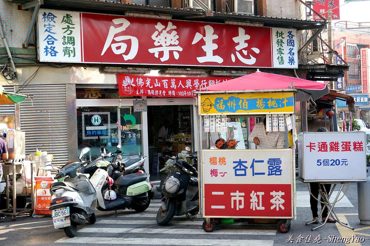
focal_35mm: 54
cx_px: 185
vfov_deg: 25.0
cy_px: 123
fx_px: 555
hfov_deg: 36.9
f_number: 5.6
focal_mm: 36
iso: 100
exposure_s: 1/160
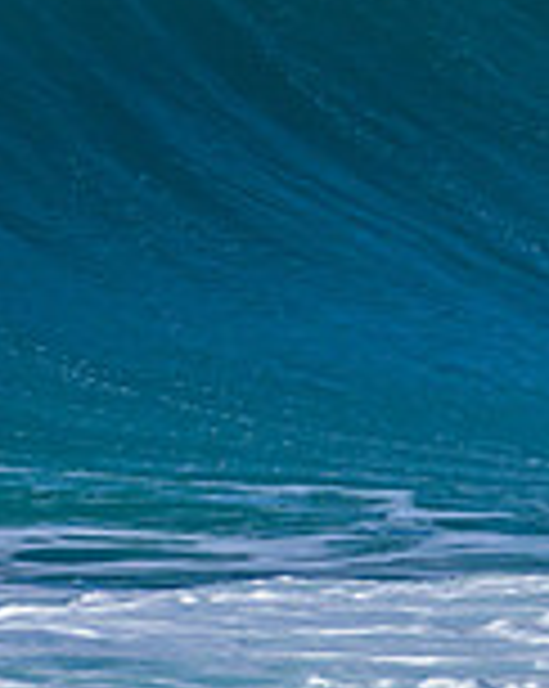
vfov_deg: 0.8
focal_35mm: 2472
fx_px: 50308
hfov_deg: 0.6
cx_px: -1061
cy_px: -164
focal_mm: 560
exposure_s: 1/2000
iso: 560
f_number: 8
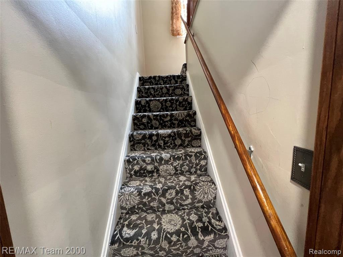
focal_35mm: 13
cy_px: 128
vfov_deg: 89.9
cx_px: 172
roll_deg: +2.0
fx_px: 129
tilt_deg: -7.1
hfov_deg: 106.2
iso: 400
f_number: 1.8
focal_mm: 1.57
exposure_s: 1/60
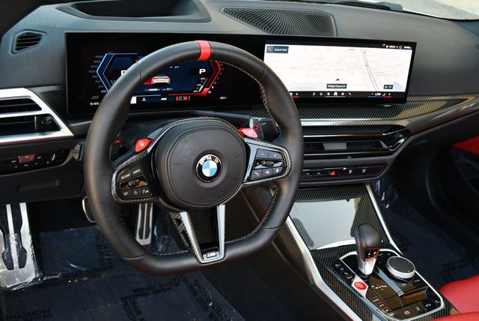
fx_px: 533
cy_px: 160
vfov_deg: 33.5
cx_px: 240
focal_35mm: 40
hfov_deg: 48.4
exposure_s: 1/250
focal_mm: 20
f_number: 3.8
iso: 560
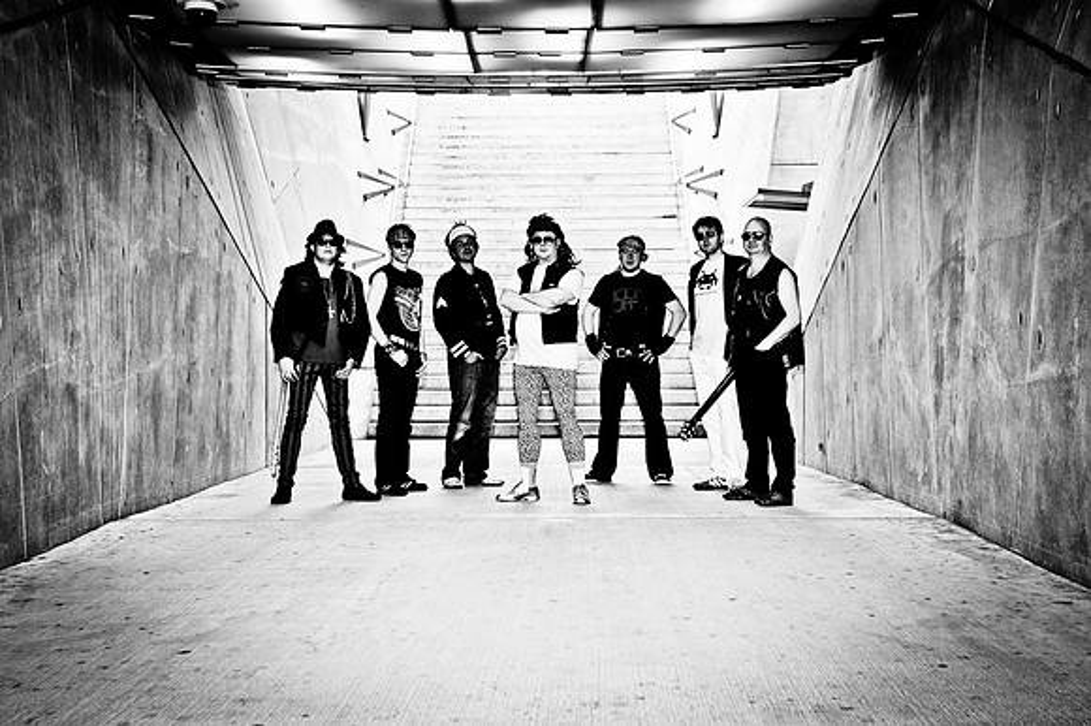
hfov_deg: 28.9
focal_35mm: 70
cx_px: 546
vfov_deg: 19.4
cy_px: 363
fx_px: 2120
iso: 640
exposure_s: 1/60
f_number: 6.3
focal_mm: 70
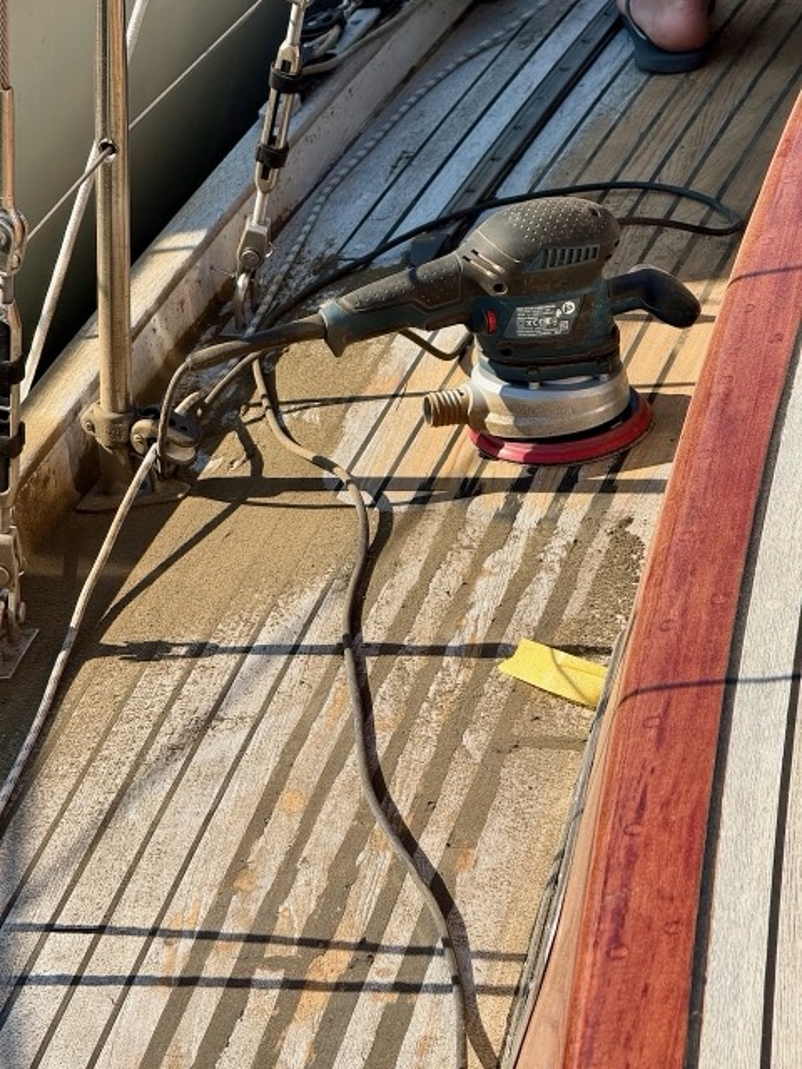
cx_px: 401
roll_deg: -1.9
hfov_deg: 12.3
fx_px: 3707
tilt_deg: -32.1
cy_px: 534
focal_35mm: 120
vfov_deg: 16.4
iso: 50
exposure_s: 1/1114
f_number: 2.8
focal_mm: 15.66
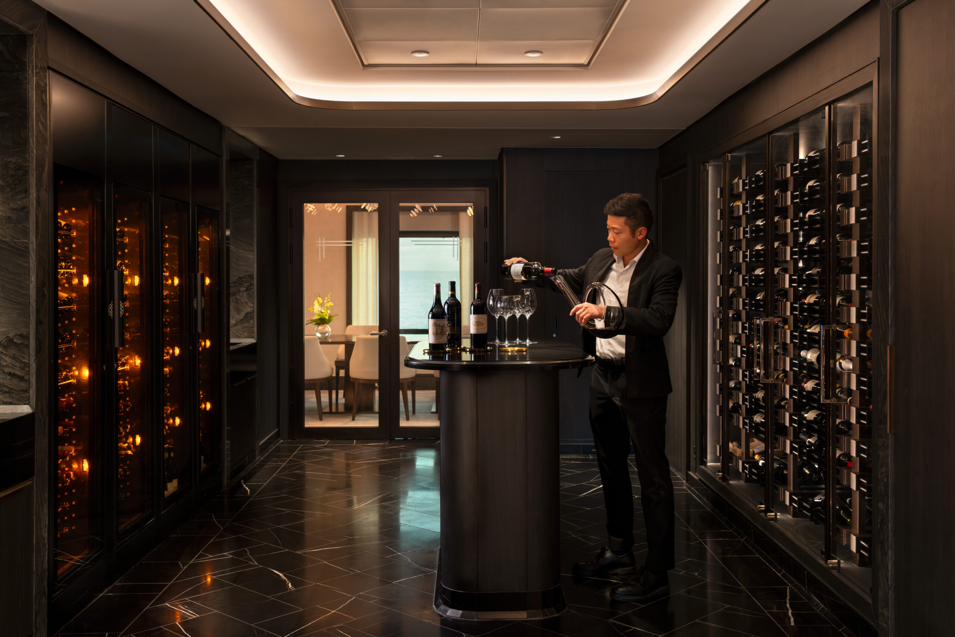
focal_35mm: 37
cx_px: 478
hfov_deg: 51.9
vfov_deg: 35.9
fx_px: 982
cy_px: 318
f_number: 6.3
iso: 1600
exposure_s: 1/40
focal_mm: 37
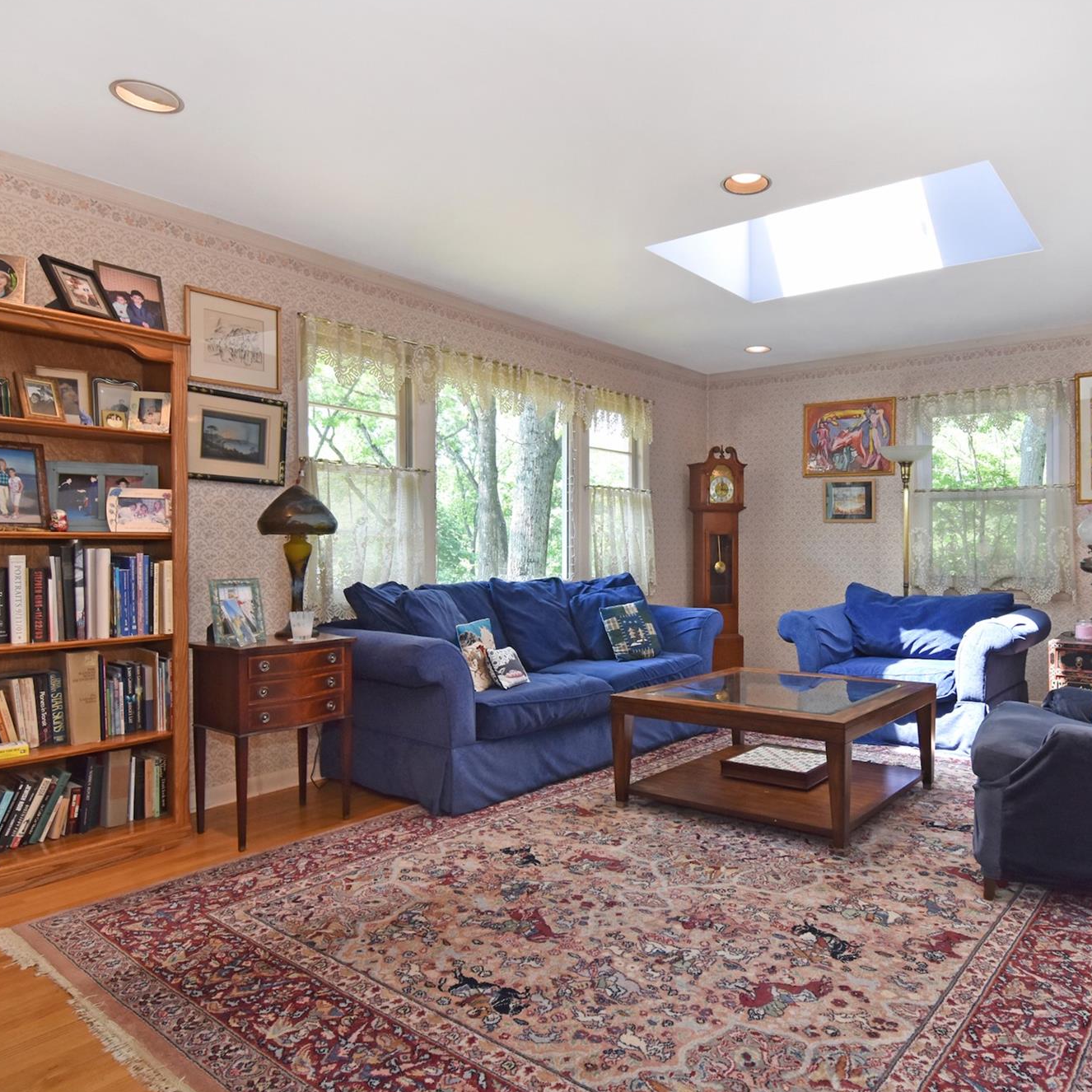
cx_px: 665
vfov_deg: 70.5
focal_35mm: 22
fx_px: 773
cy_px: 551
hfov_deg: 69.6
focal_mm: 11
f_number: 8
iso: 640
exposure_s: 1/60
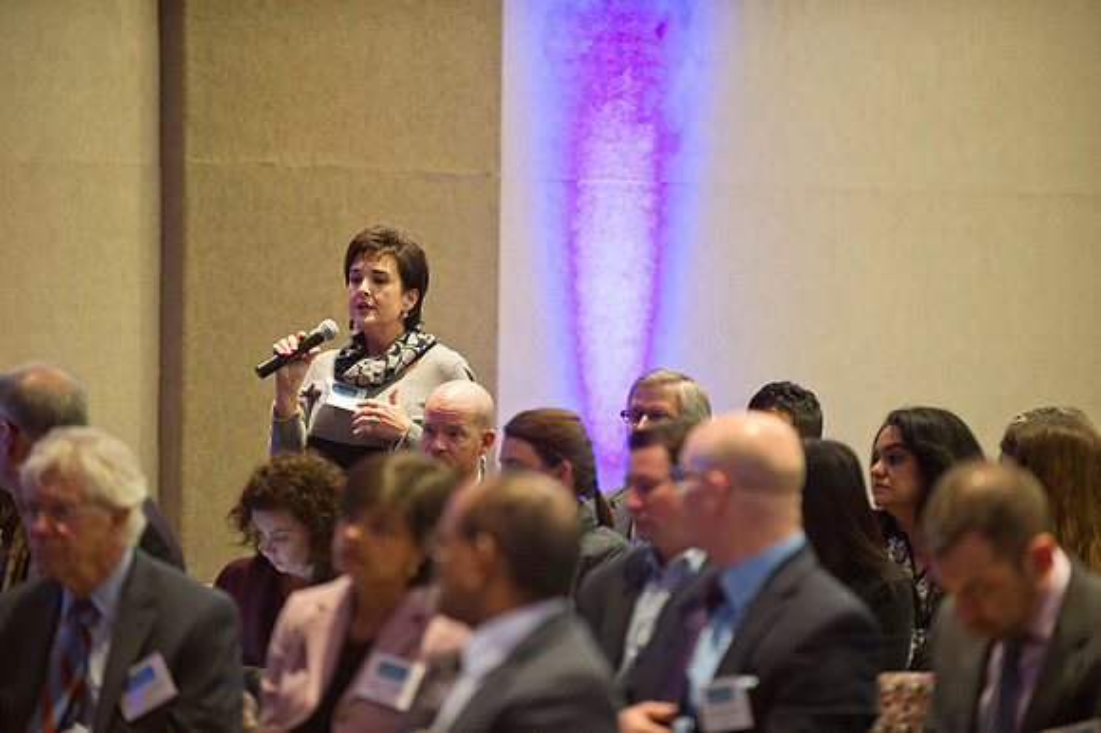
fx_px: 6113
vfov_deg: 6.9
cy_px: 366
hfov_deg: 10.3
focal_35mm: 200
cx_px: 550
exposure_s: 1/80
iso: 2500
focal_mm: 200
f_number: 2.8
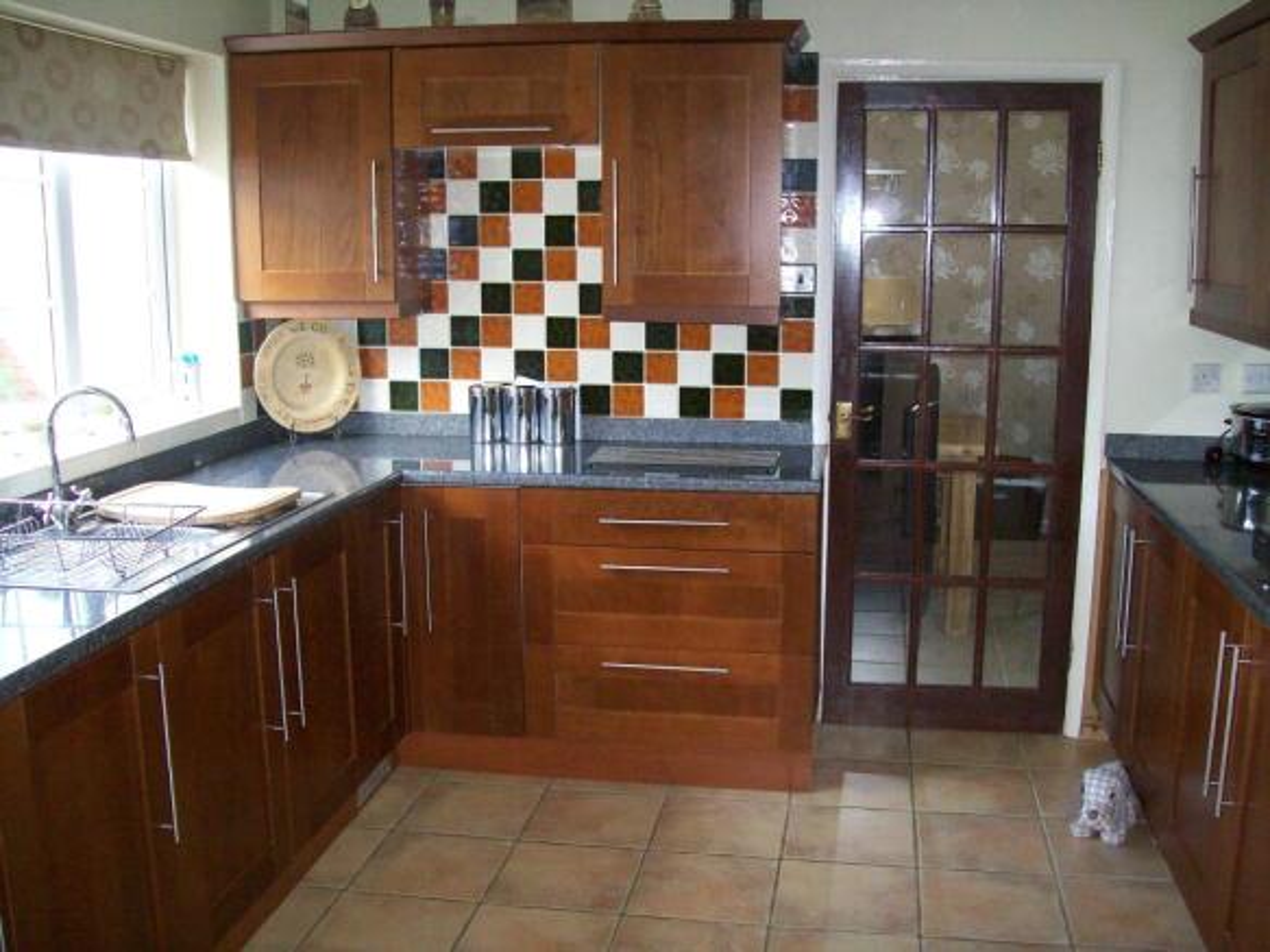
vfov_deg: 39.6
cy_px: 476
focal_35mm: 36
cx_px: 635
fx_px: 1321
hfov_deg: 51.4
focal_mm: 6
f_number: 2.7
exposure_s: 1/64
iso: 200
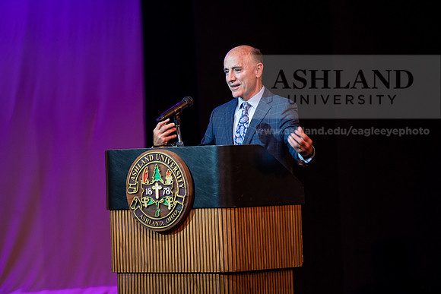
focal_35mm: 200
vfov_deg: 6.9
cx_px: 220
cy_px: 147
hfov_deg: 10.3
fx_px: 2450
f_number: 3.2
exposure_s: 1/160
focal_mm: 200
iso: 1250
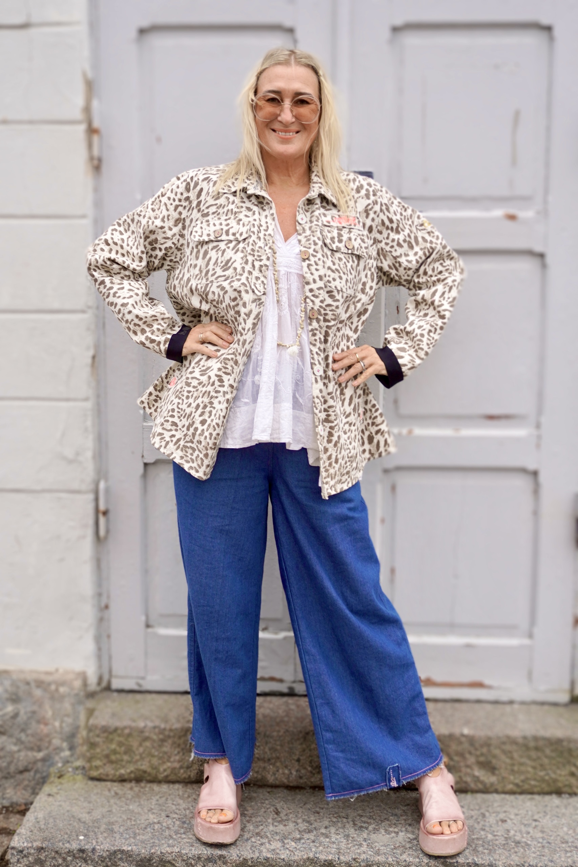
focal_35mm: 36
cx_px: 289
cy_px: 434
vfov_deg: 53.1
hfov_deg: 36.9
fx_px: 867
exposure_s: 1/160
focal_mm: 24
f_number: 4.5
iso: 100
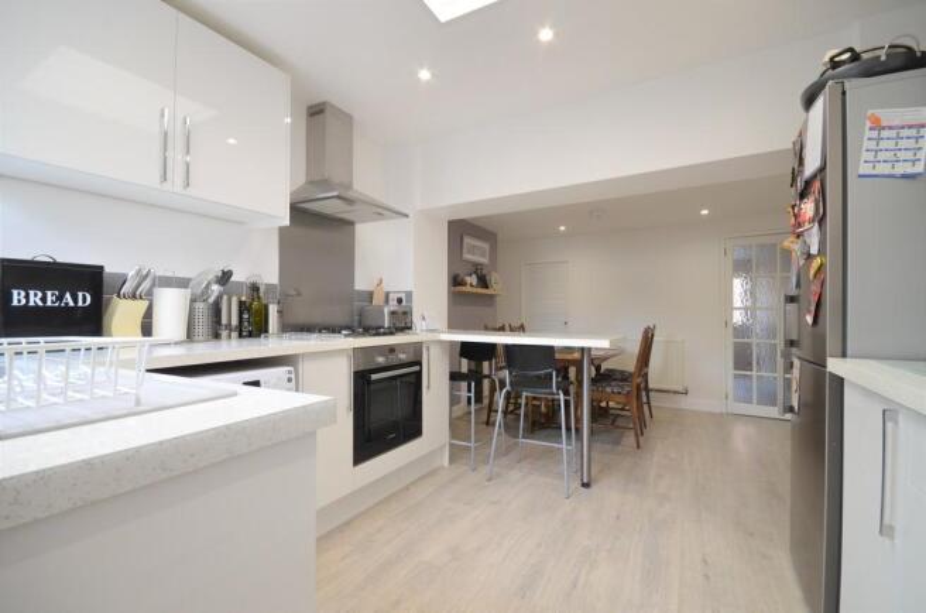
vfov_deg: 77.0
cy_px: 306
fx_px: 385
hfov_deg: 100.5
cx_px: 463
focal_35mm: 15
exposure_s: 1/40
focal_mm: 10
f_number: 8
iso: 800
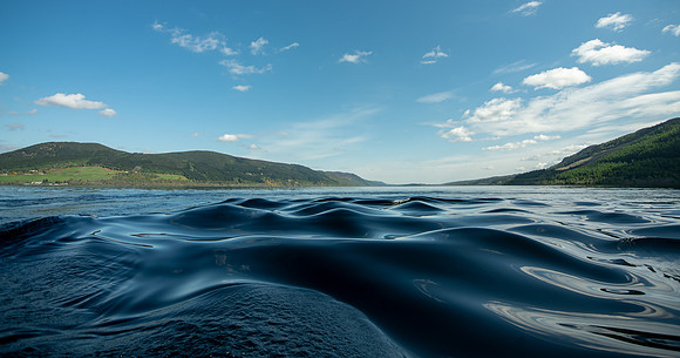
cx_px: 340
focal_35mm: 18
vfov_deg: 58.2
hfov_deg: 94.2
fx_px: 316
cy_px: 131
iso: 160
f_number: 7.1
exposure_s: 1/800
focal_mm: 16
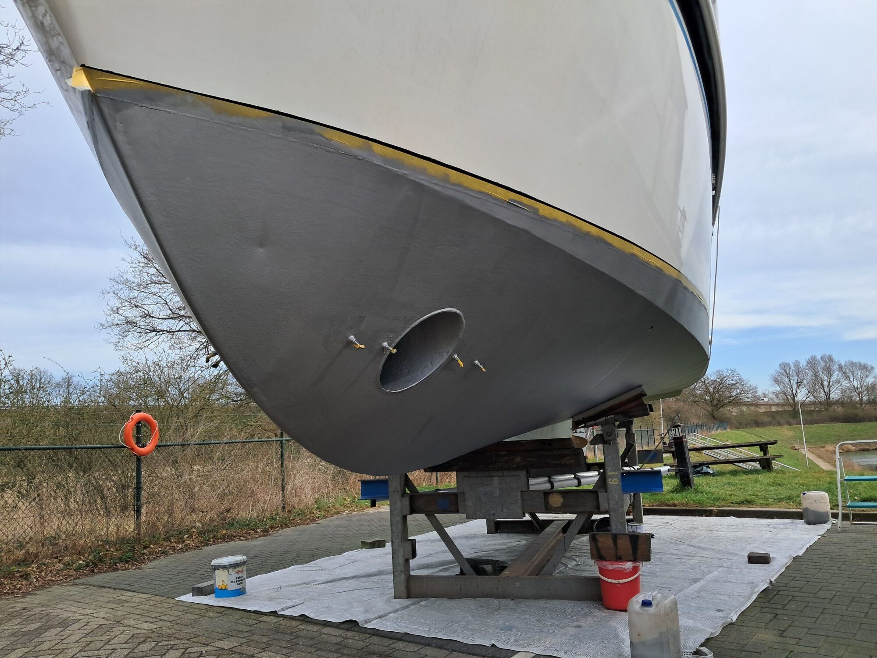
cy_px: 329
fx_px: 684
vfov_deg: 51.4
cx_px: 438
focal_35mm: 27
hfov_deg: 65.3
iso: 50
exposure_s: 1/522
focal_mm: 4
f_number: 1.8
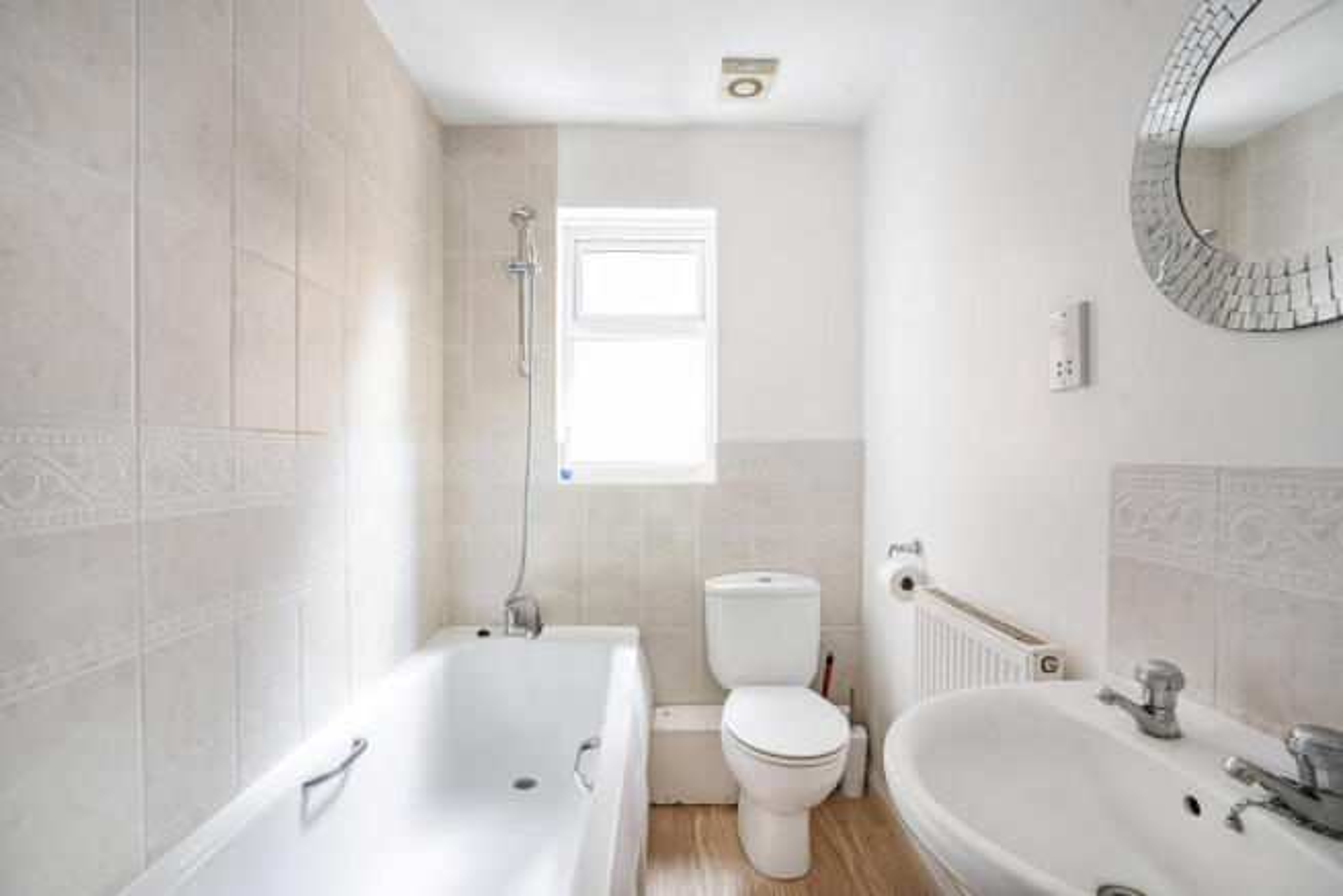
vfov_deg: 73.8
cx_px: 672
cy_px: 448
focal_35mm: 16
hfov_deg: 96.7
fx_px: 597
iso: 400
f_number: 9
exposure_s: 1/4
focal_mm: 16
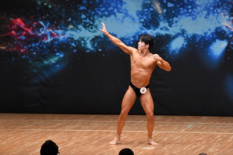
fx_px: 1553
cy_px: 78
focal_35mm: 240
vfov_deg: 5.7
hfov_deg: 8.6
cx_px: 116
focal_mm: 160
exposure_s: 1/400
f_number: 5.6
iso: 6400
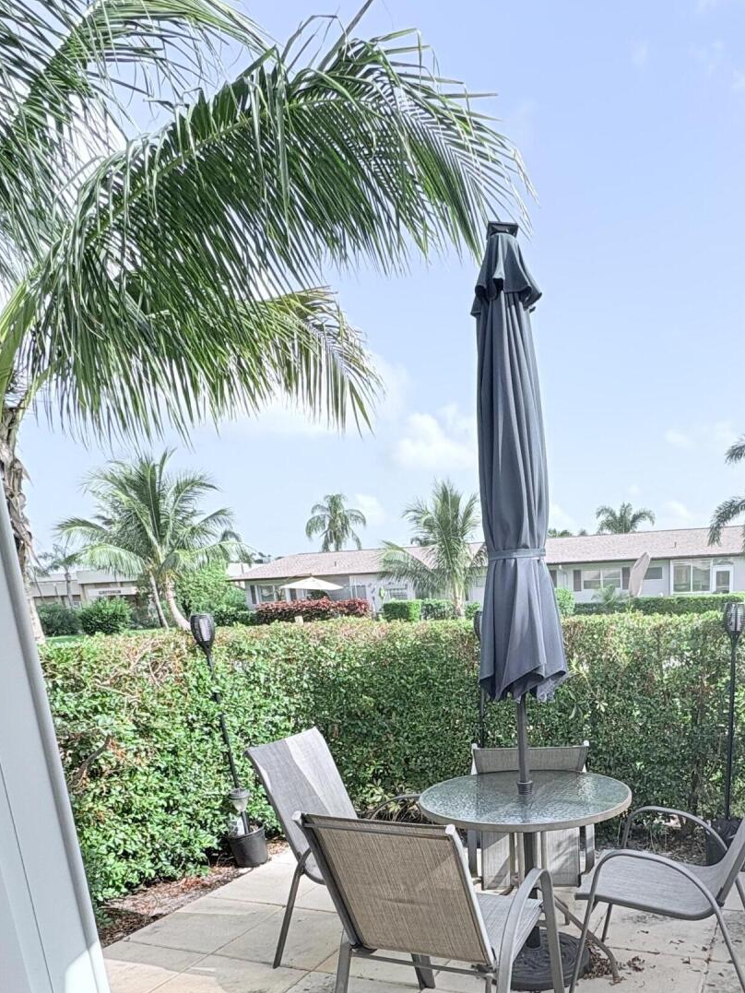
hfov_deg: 51.3
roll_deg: +2.1
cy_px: 774
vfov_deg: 62.4
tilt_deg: -13.7
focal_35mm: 26
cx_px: 538
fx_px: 746
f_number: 2.2
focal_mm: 2.22
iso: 40
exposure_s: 1/821
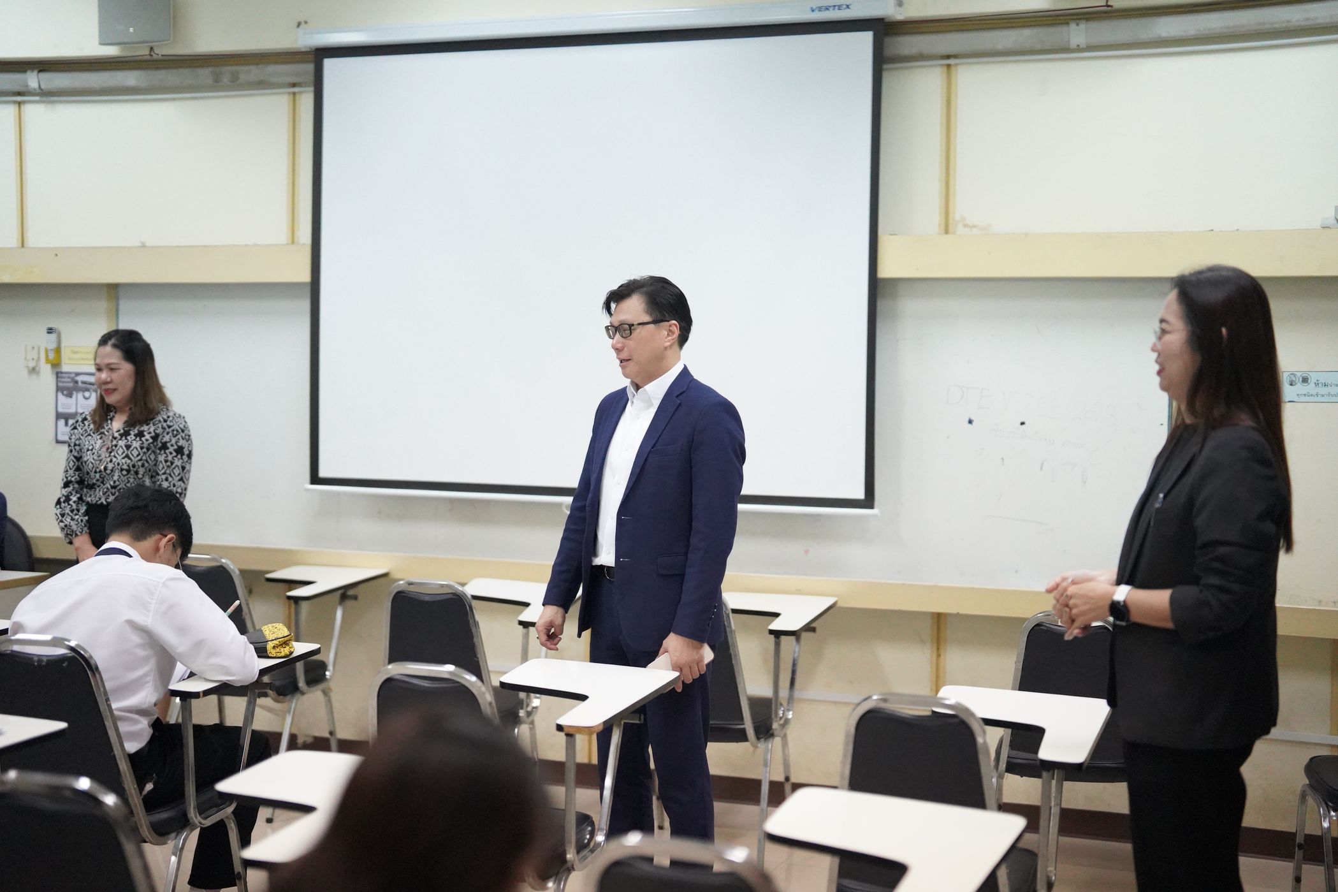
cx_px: 669
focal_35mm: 50
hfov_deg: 39.6
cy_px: 446
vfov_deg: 27.0
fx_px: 1858
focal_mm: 50
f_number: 1.2
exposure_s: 1/3200
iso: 10000
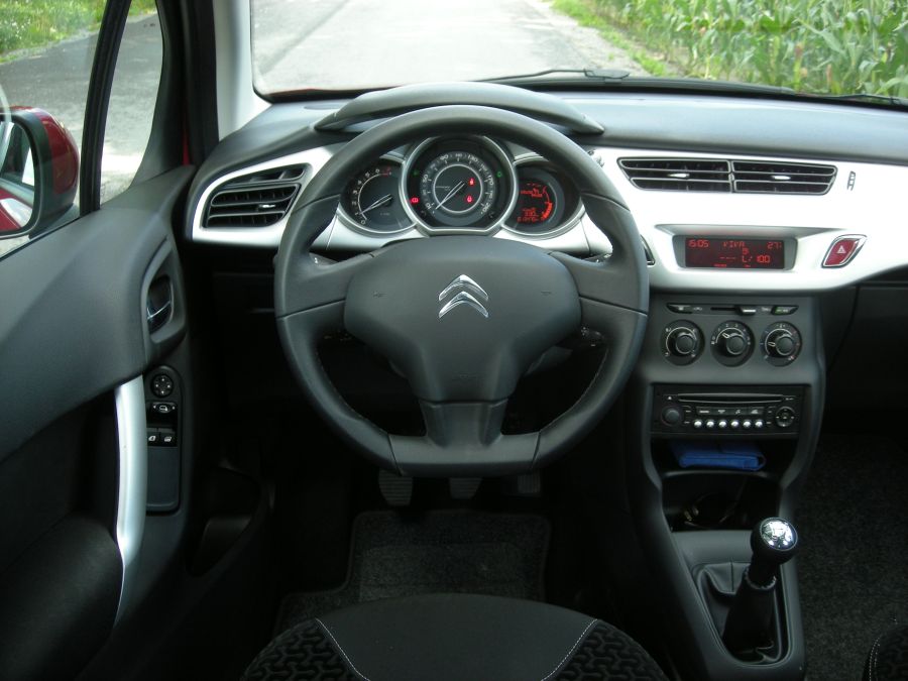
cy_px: 340
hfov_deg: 52.6
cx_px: 454
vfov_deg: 40.7
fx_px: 918
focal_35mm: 35
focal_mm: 5.7
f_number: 2.8
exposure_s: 1/59.7
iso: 96
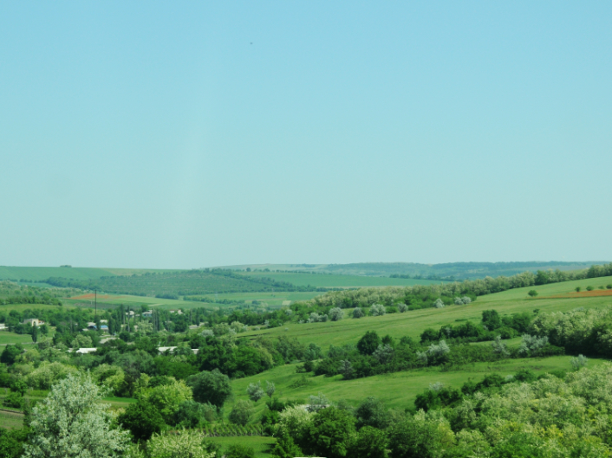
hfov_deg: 20.0
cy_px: 252
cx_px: 225
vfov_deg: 15.1
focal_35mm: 98
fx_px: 1732
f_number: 7.1
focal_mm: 48
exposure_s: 1/1250
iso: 320
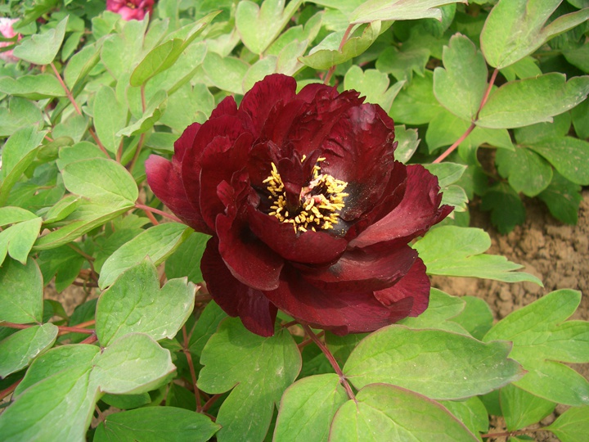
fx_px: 596
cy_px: 221
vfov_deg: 40.7
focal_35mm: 35
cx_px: 294
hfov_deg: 52.6
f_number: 2.6
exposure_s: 1/200
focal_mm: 5.8
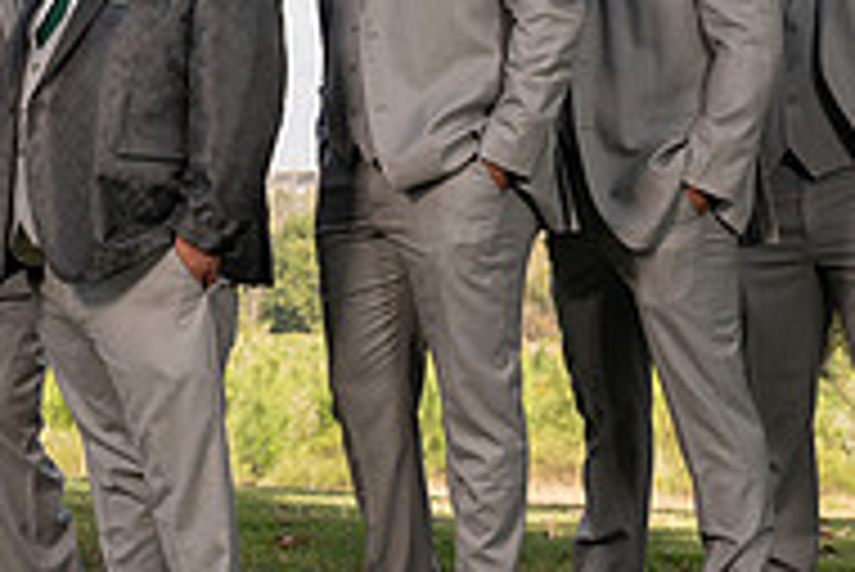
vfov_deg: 8.4
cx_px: 182
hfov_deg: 12.5
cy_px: 115
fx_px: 3874
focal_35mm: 163
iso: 100
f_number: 5.6
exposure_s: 1/250
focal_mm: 52
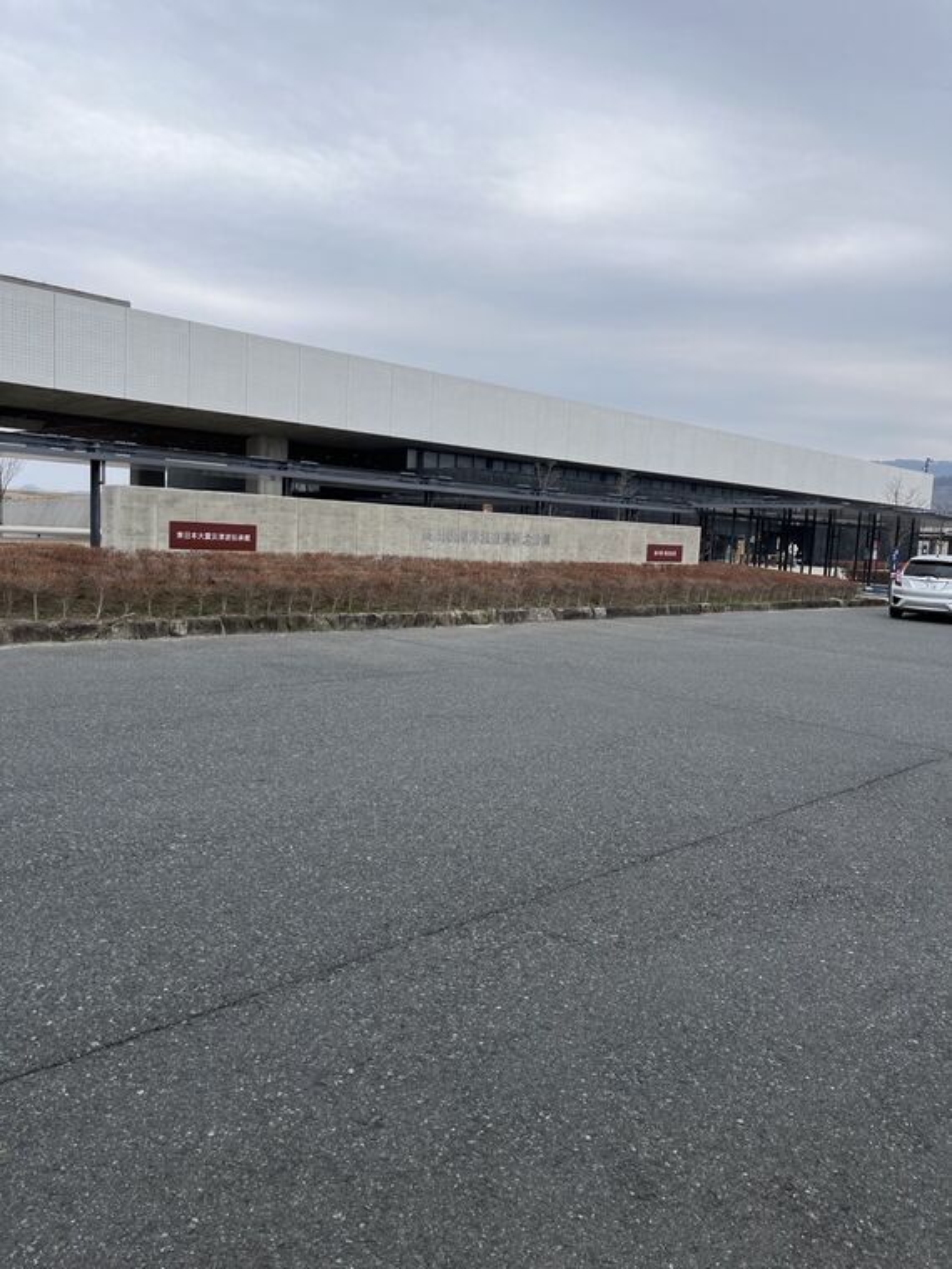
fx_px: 953
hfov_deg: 53.1
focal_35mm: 26
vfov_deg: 67.3
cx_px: 476
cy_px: 634
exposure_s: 1/1802
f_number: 1.6
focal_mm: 5.1
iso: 50
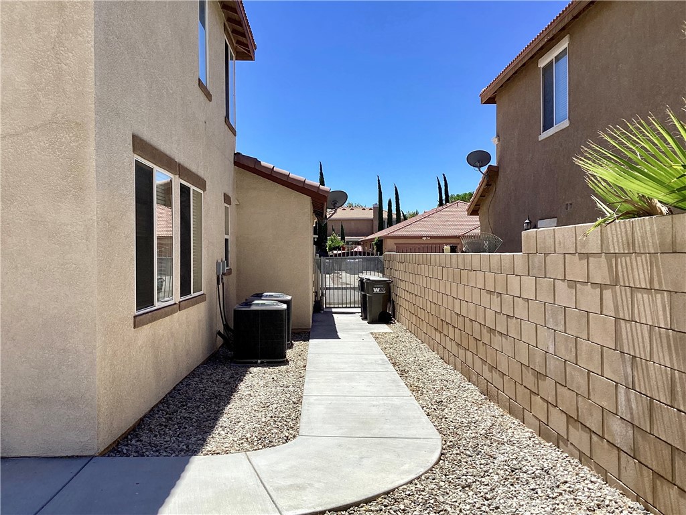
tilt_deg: -1.2
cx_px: 343
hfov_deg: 58.4
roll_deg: -0.9
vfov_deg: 45.4
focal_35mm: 31
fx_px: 614
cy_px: 258
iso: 25
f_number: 2.4
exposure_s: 1/1431
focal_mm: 3.3
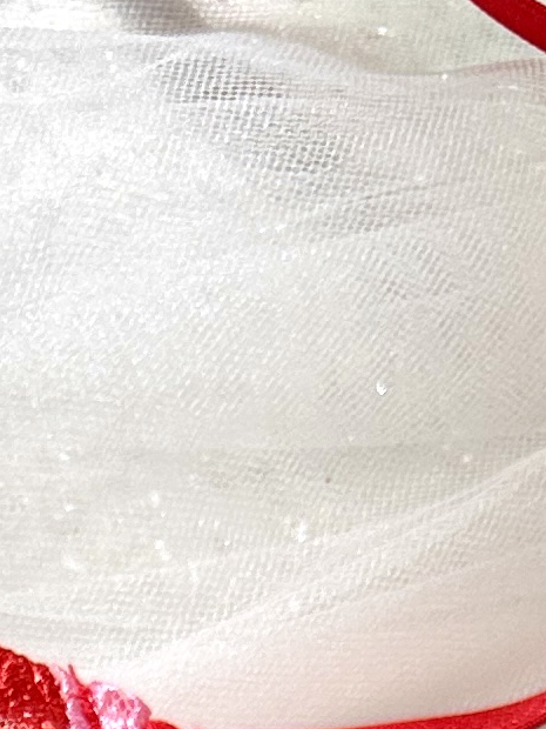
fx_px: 3281
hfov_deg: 9.4
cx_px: -148
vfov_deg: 9.7
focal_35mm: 156
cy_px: 2202
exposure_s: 1/242
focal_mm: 6.86
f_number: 1.78
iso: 80
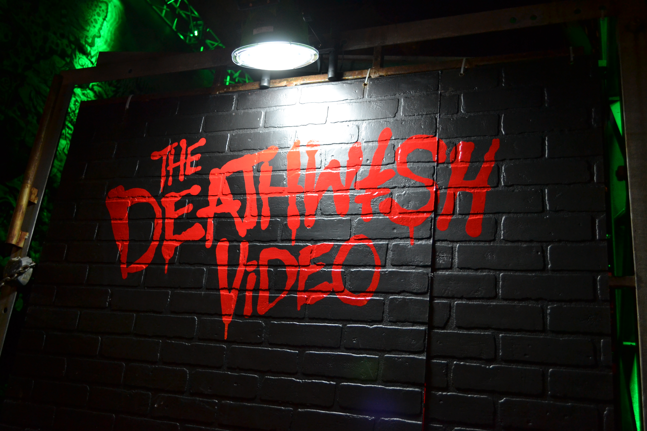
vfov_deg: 40.0
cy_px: 216
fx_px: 593
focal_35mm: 33
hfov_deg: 57.2
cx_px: 324
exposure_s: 1/80
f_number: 4
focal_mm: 22
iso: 800
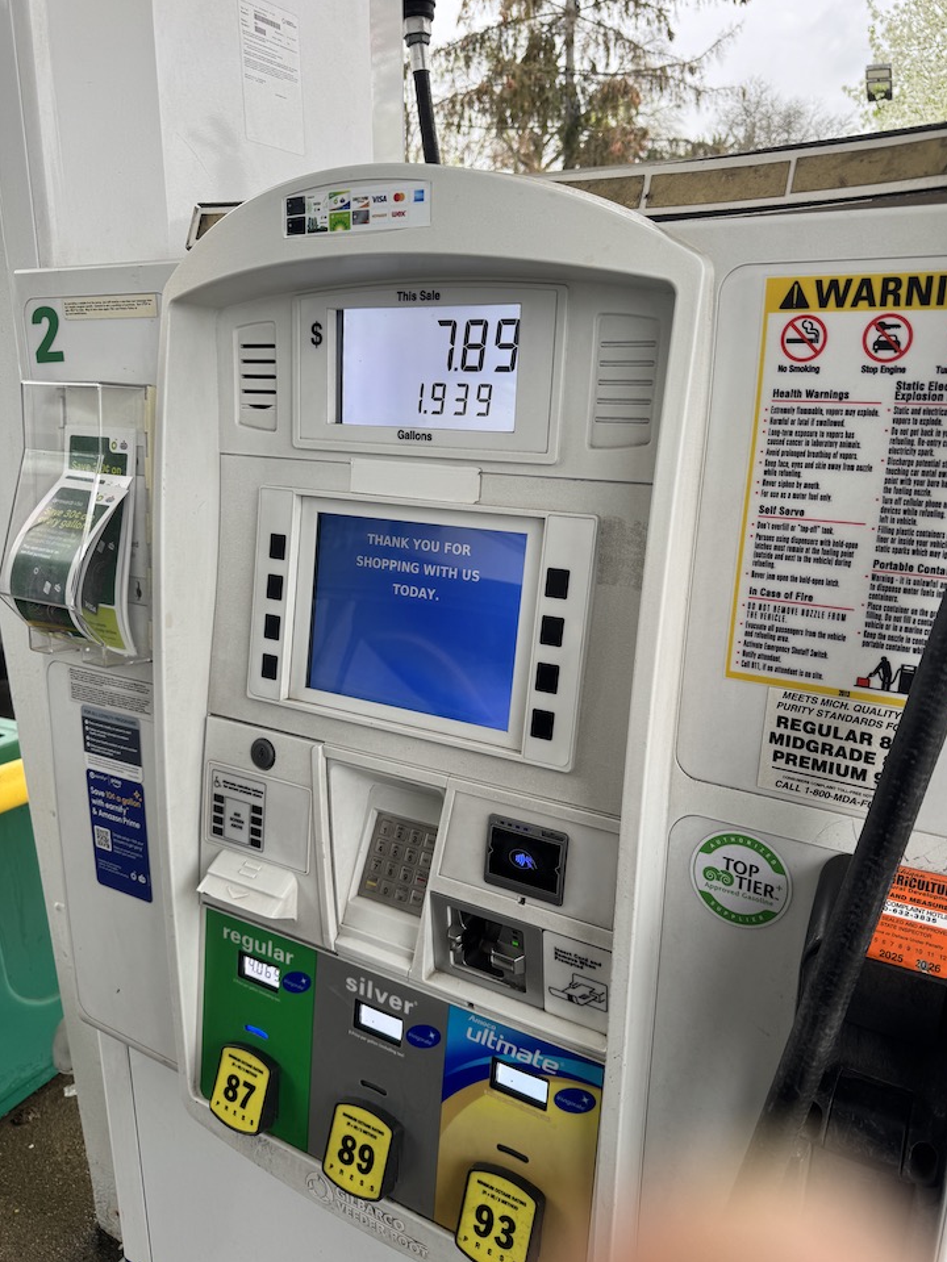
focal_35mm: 25
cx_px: 491
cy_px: 631
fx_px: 912
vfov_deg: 69.4
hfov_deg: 54.9
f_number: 1.78
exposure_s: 1/159
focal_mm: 6.76
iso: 64
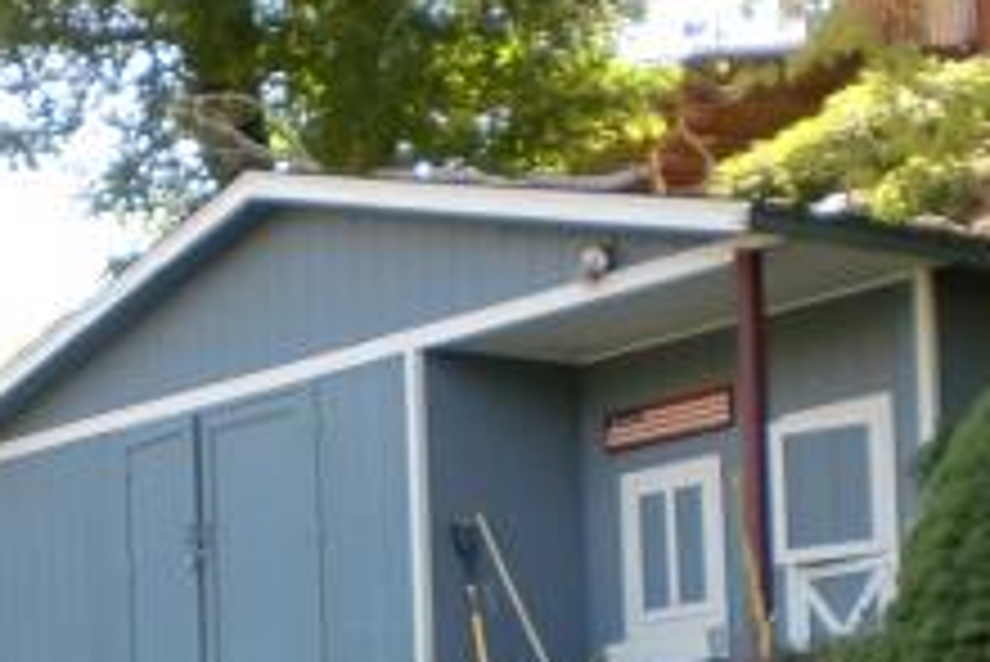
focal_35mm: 106
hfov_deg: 19.2
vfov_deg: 12.6
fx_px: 2917
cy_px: 838
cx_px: 342
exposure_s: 1/250
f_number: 3.1
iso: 125
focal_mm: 6.3
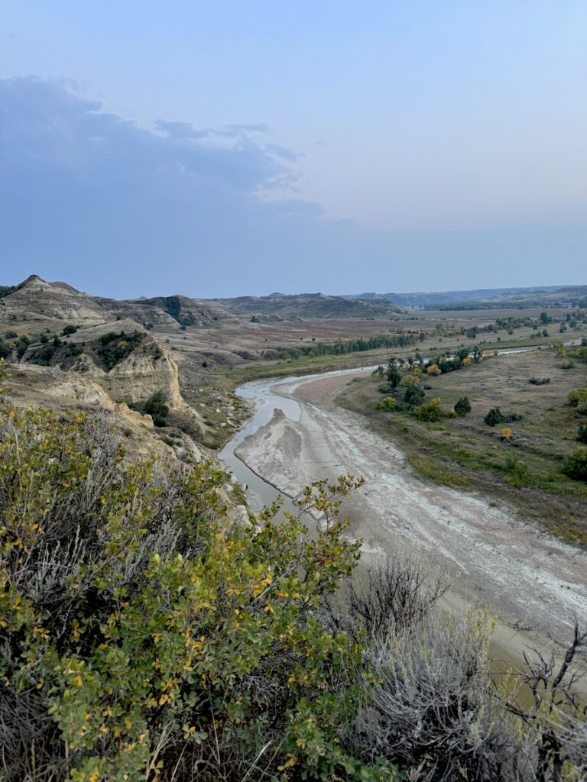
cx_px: 294
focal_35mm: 24
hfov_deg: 56.8
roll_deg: +3.2
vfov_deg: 71.6
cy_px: 391
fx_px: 543
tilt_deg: -8.8
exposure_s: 1/121
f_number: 1.78
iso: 125
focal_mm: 6.76
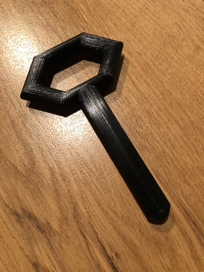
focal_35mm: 28
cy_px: 136
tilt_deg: -76.0
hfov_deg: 49.7
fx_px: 220
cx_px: 102
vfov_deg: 63.4
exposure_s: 1/7
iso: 80
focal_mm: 3.99
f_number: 1.8
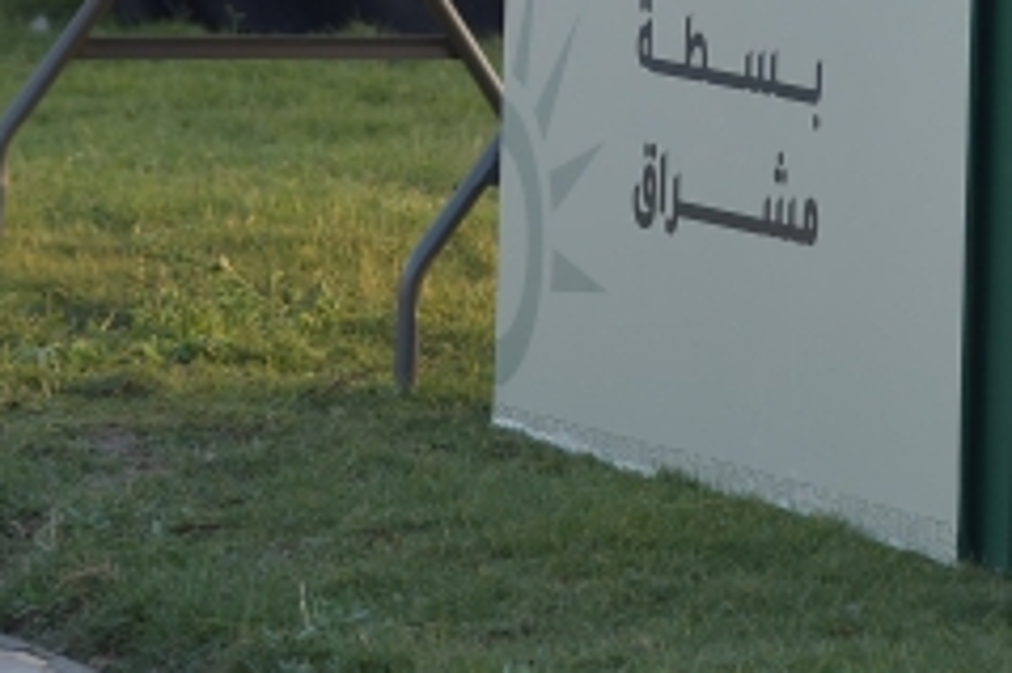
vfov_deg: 2.3
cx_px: 572
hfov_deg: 3.4
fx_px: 17023
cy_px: -512
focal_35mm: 606
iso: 200
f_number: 5.6
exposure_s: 1/160
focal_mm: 145
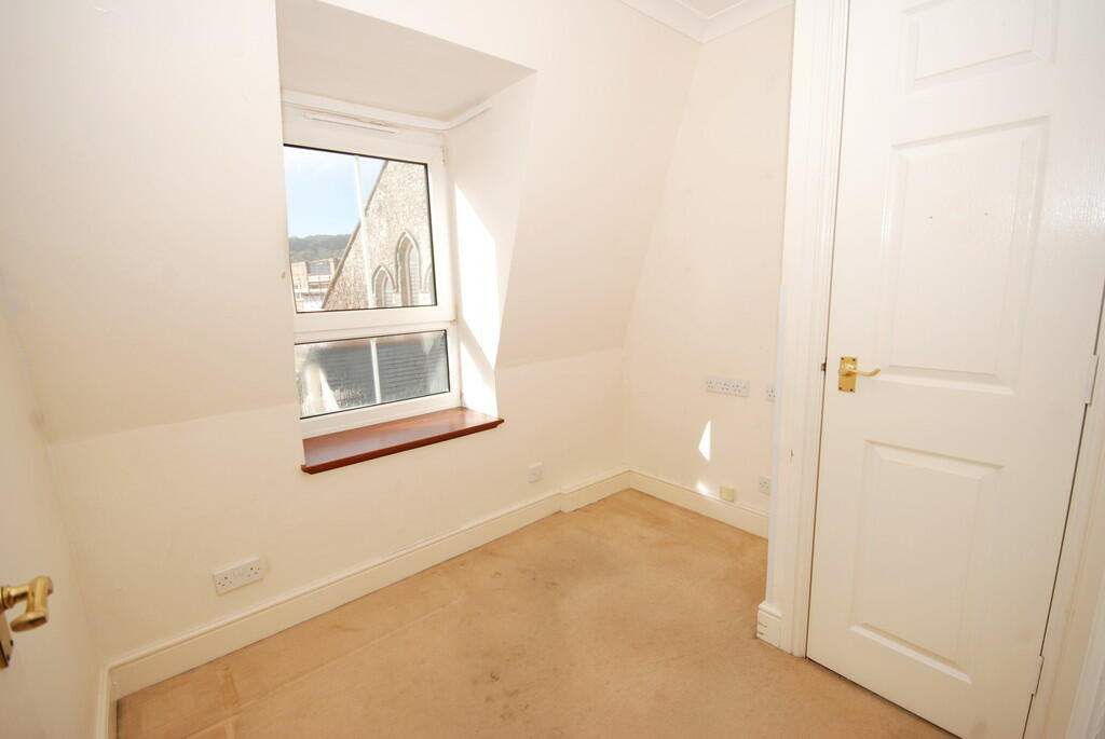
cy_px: 370
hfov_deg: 100.3
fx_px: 461
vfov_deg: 77.5
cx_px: 552
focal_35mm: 15
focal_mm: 10
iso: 100
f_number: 5.6
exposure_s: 1/125
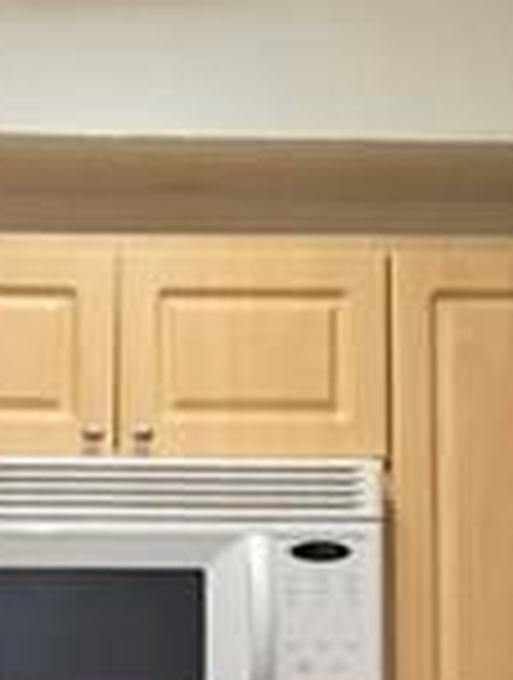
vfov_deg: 18.7
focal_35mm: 103
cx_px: -58
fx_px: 2027
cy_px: 635
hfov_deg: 14.1
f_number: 1.9
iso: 125
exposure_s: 1/120
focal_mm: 2.2
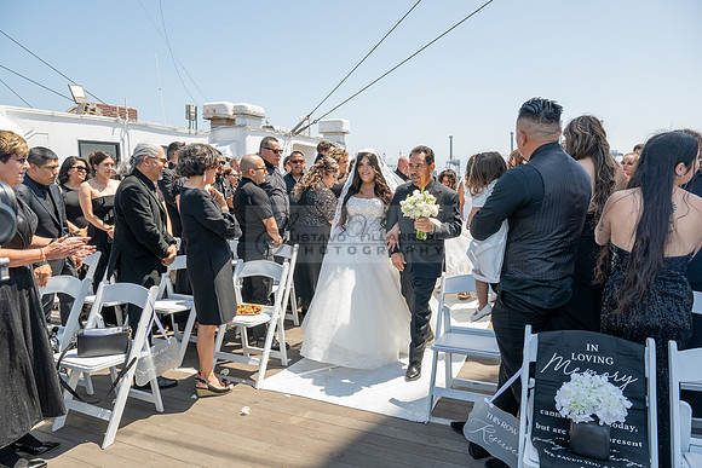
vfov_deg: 53.2
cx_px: 351
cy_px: 234
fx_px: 468
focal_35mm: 24
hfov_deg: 73.7
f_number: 9
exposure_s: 1/200
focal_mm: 24
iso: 200
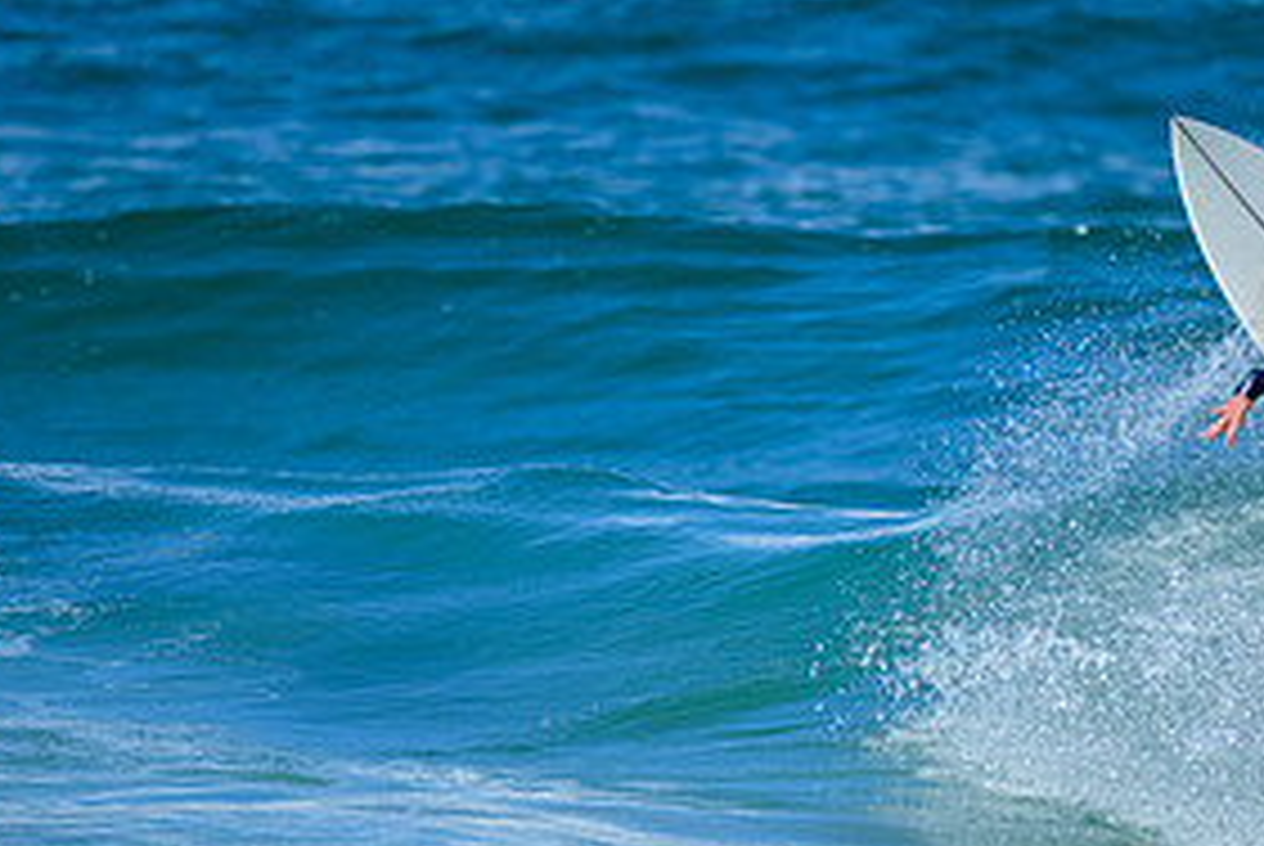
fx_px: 57992
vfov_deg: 0.8
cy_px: 601
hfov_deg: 1.2
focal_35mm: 1650
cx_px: 949
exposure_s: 1/2500
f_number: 6.3
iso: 360
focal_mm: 800
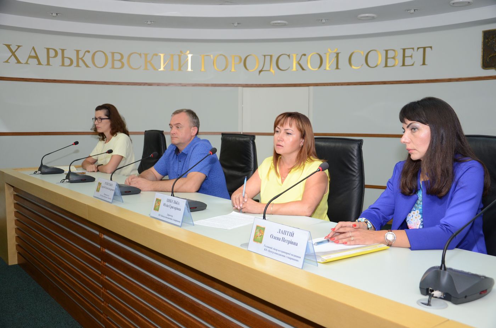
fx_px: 495
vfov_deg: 36.7
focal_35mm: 36
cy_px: 164
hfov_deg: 53.2
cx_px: 248
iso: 640
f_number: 3.8
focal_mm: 24
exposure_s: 1/250
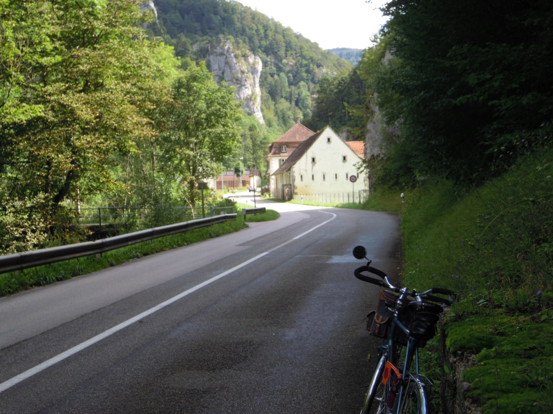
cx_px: 276
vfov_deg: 27.0
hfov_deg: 35.5
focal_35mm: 54
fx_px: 863
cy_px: 207
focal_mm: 9.6
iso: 100
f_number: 3.7
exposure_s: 1/250
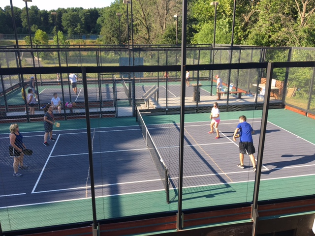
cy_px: 118
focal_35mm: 29
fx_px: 264
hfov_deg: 61.7
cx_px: 158
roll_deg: +1.3
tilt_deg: -16.3
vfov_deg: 48.2
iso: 25
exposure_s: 1/418
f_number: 2.2
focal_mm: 4.15
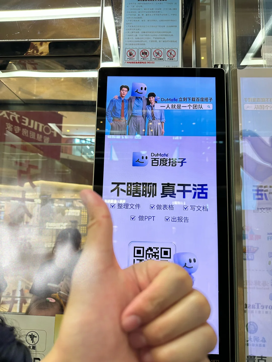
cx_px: 136
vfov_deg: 71.6
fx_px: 251
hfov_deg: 56.8
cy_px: 181
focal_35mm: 24
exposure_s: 1/111
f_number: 1.78
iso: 160
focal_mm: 6.86
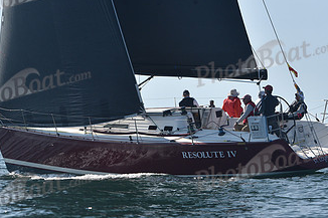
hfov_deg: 10.5
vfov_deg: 7.0
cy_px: 127
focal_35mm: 196
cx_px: 144
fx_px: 1785
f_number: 4
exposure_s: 1/1600
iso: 250
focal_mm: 110
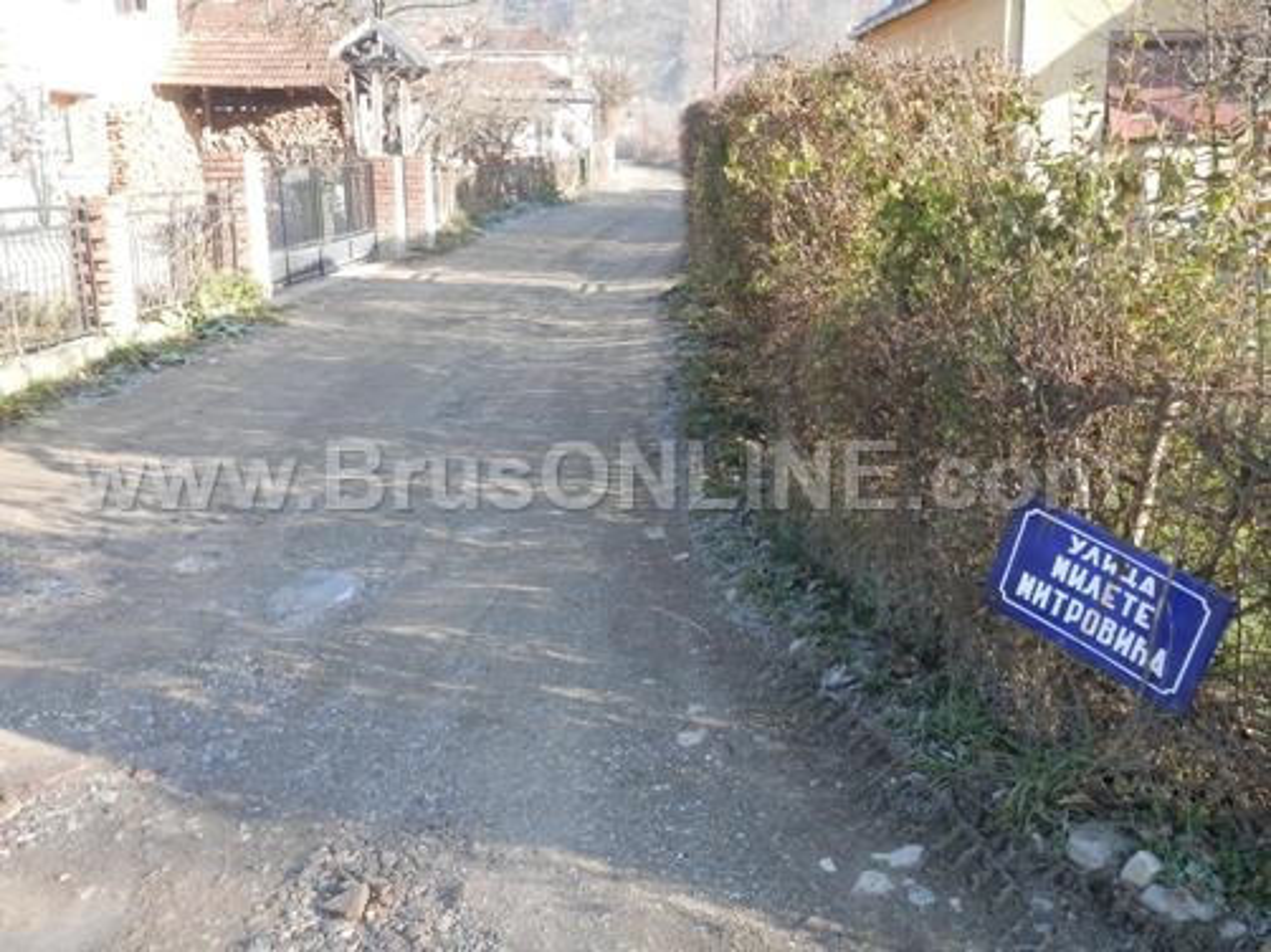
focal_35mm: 33
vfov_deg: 42.9
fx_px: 1211
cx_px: 636
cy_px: 476
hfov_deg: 55.4
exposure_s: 1/250
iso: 200
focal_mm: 6
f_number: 3.4
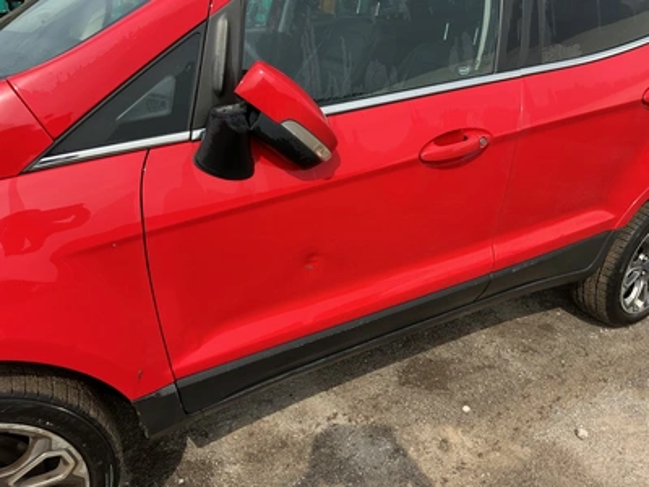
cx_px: 324
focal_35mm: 28
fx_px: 525
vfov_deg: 49.7
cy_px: 244
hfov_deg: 63.4
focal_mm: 3
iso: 25
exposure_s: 1/719
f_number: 1.8
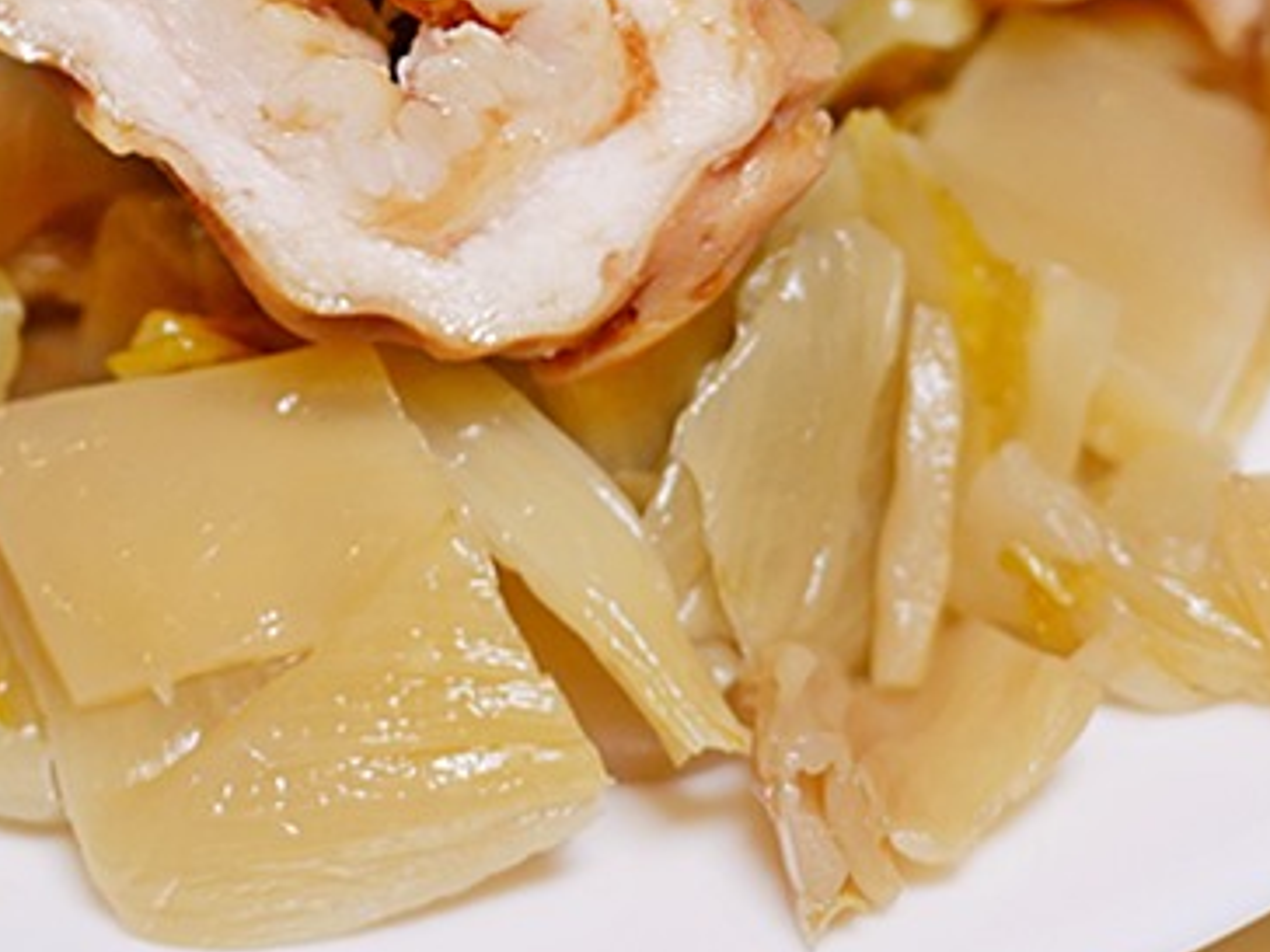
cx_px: 541
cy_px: -106
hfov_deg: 25.3
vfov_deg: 18.4
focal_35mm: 77
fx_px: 2825
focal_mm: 14
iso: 200
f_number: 2.5
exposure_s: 1/160
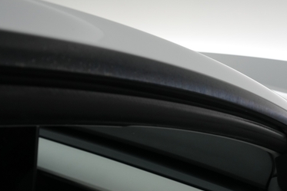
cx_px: 199
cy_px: 107
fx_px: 383
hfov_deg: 40.4
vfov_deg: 28.1
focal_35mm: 48
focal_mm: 28
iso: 1250
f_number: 5.6
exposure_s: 1/100
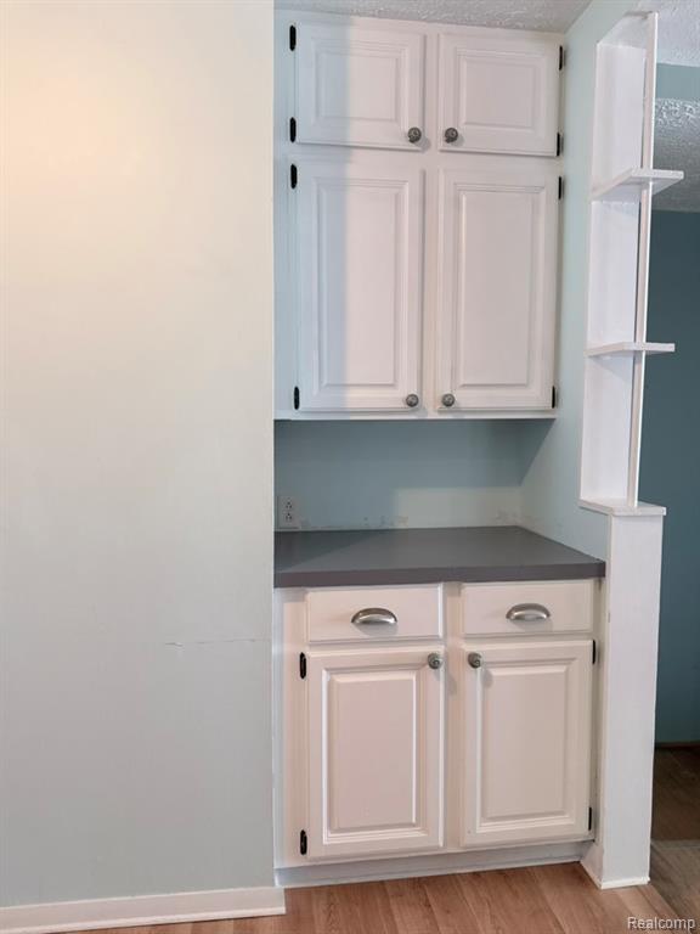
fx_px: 647
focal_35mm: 24
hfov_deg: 56.8
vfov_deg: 71.6
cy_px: 467
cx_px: 350
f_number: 1.78
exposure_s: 1/60
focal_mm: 6.76
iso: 250
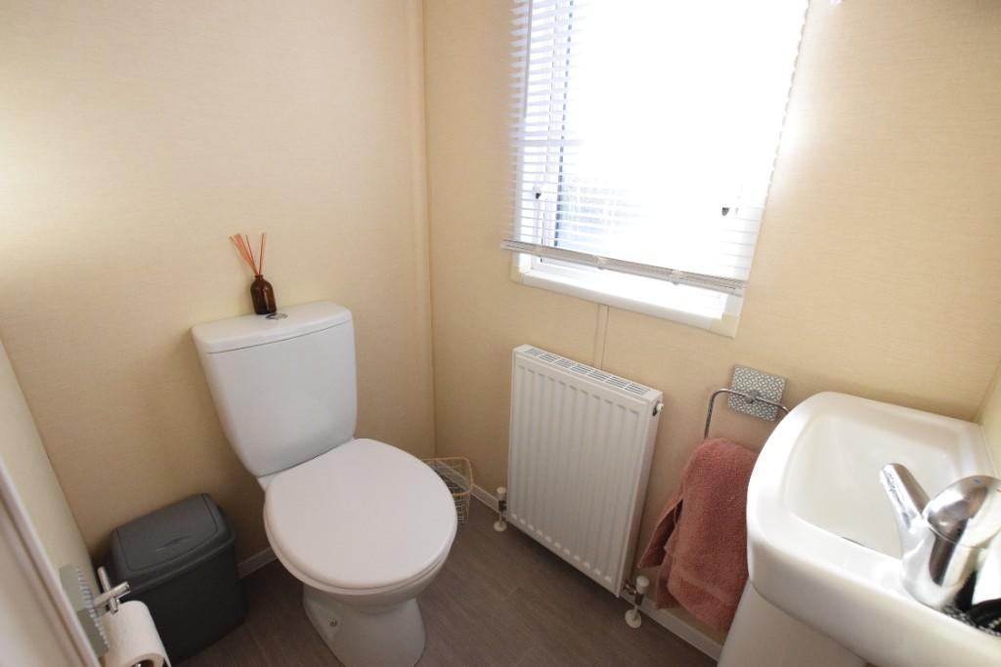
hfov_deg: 100.4
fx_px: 417
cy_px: 334
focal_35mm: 15
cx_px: 500
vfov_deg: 77.3
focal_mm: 10
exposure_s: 1/250
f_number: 8
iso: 3200
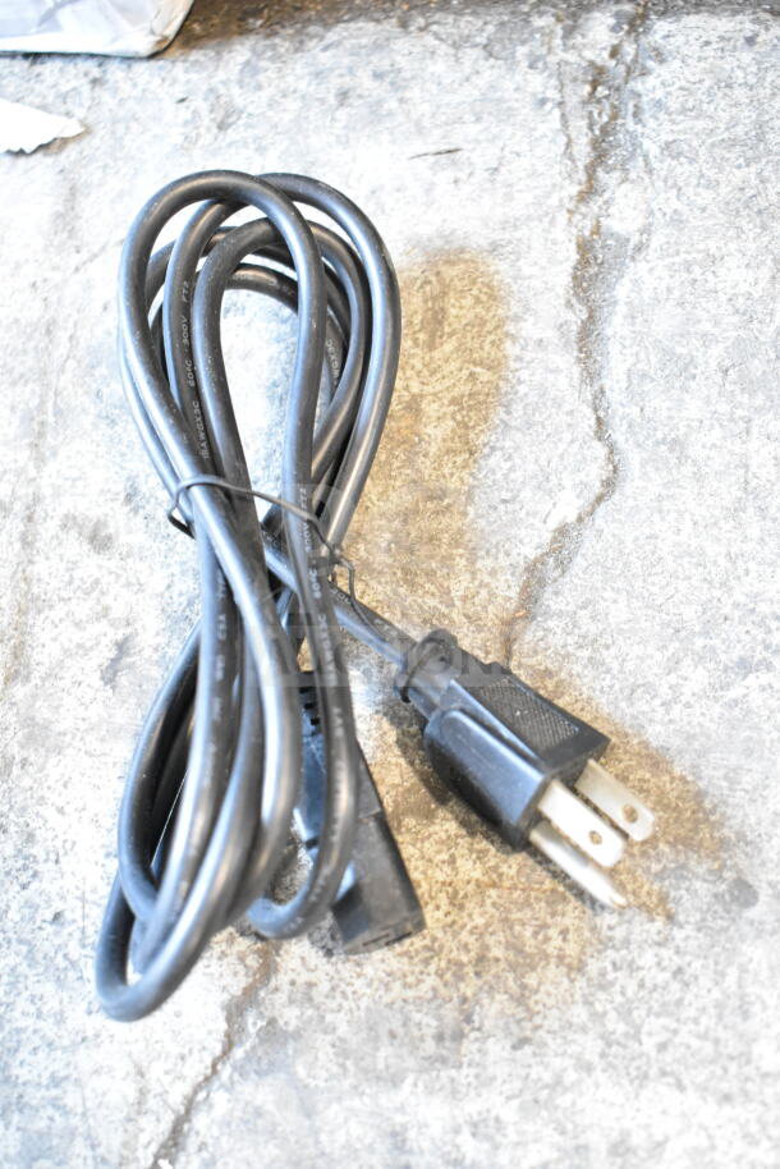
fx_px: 1413
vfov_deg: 44.9
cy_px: 584
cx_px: 390
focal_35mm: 44
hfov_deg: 30.9
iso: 4000
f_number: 4.2
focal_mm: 29
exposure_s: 1/50
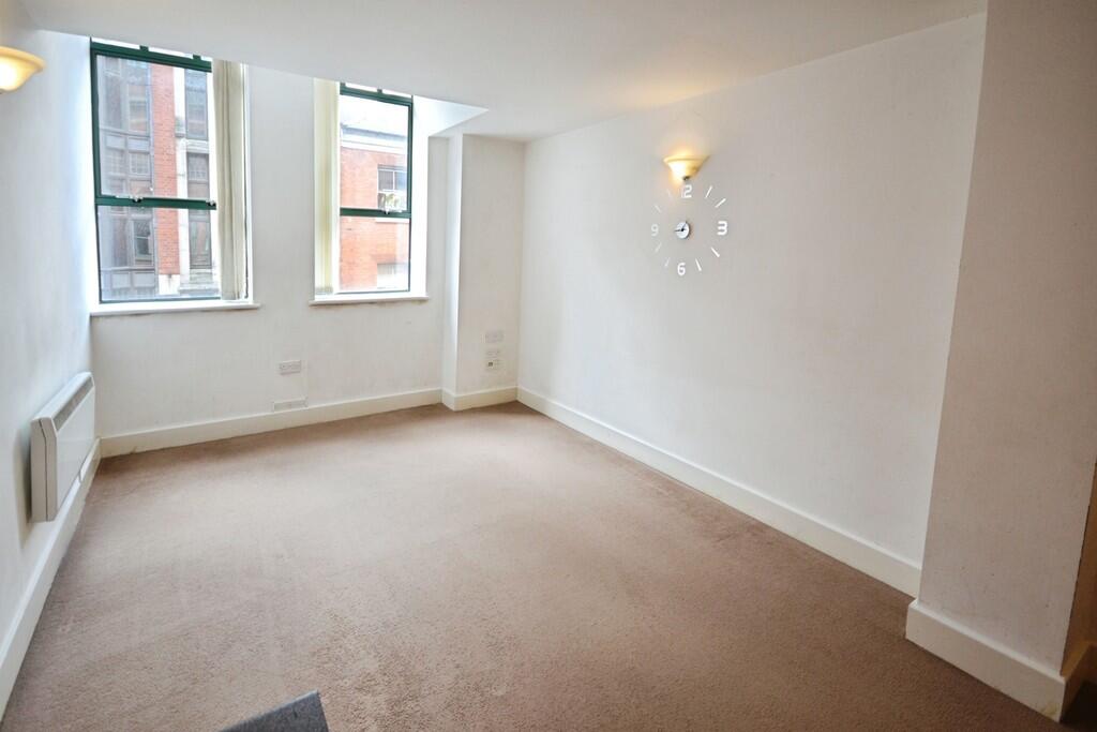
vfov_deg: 77.3
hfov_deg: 100.4
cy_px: 366
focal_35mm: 15
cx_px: 548
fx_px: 457
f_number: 4.5
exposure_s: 1/80
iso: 400
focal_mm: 10
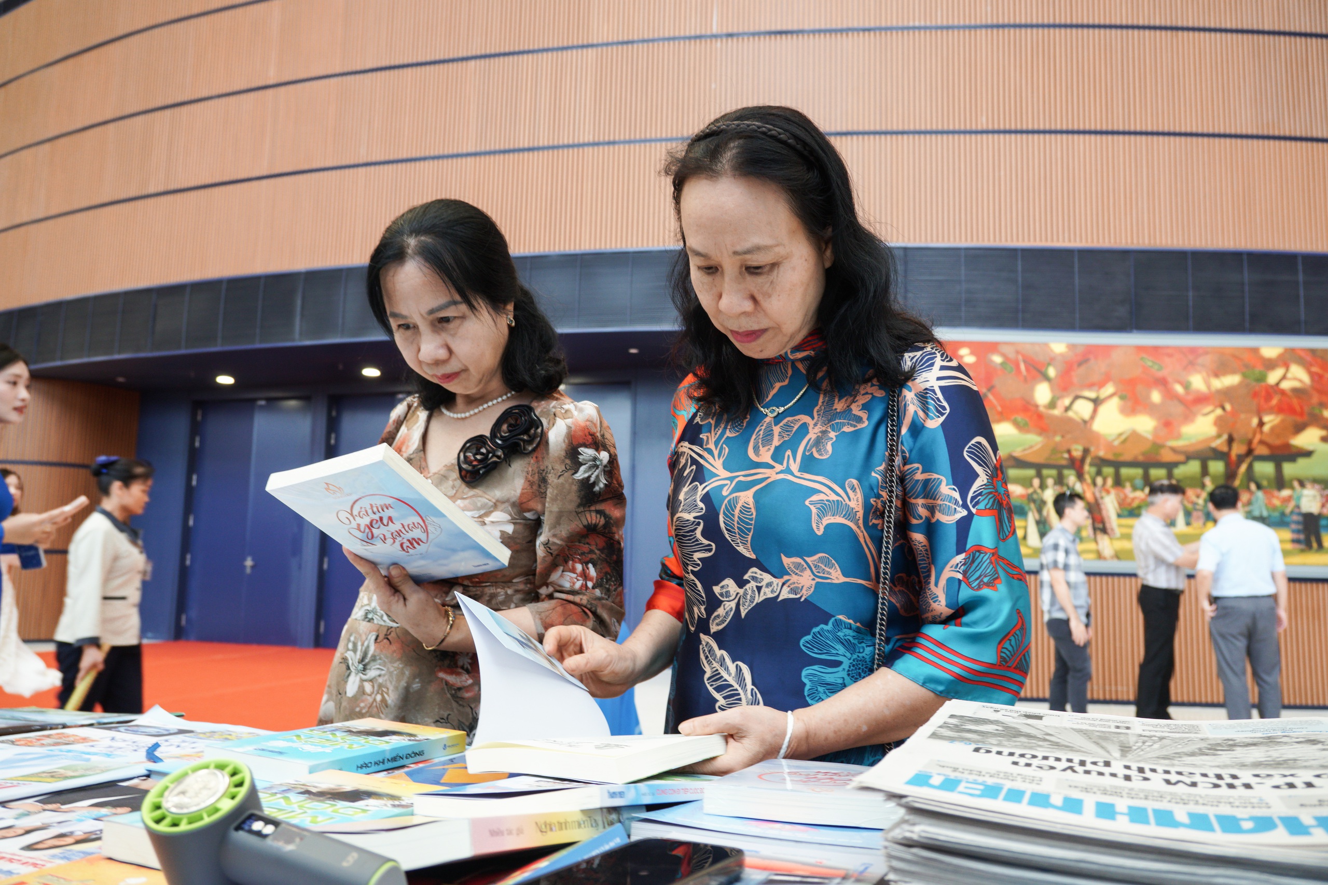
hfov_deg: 67.4
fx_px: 996
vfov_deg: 47.9
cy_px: 442
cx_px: 664
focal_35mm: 27
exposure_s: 1/80
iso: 400
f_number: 4
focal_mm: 18
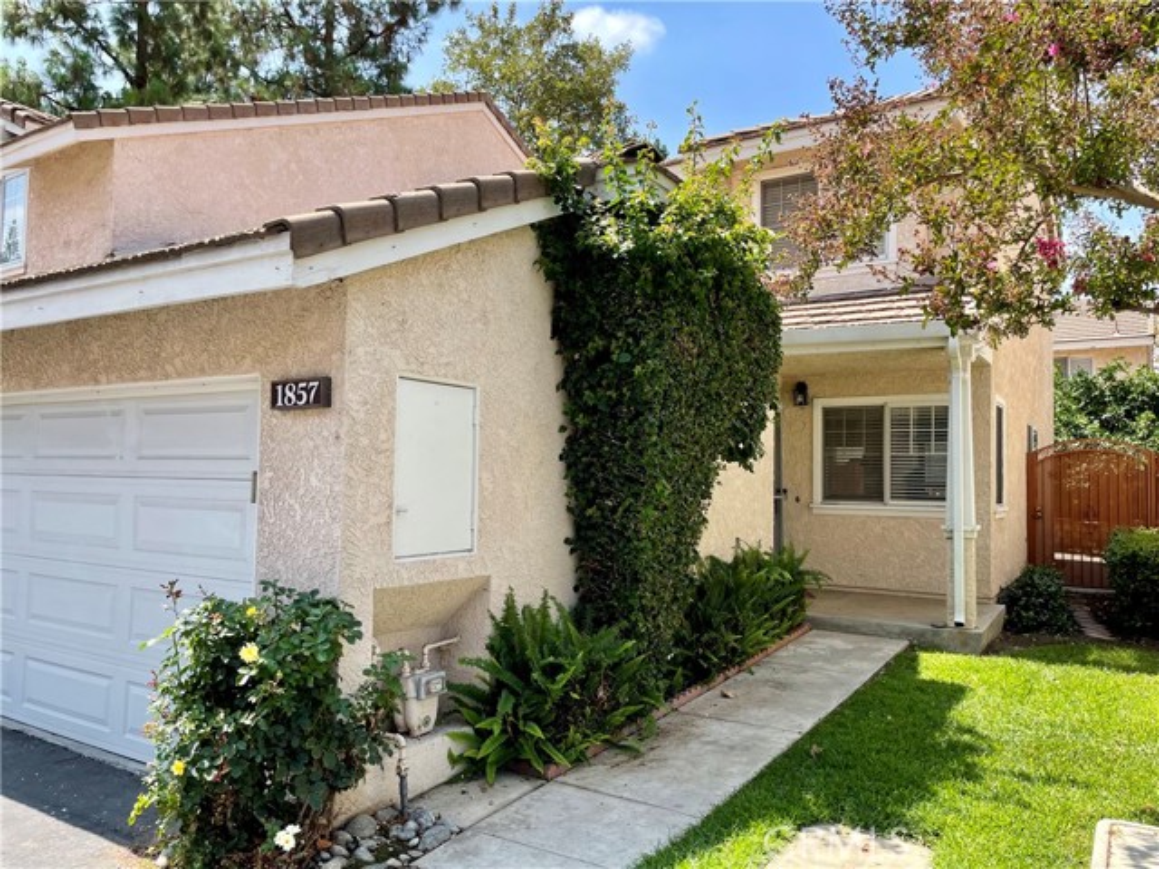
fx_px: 871
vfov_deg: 53.1
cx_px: 580
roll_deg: -1.0
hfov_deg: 67.3
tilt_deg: +3.2
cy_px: 434
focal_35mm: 26
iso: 32
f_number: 1.6
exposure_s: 1/1135
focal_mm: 4.2
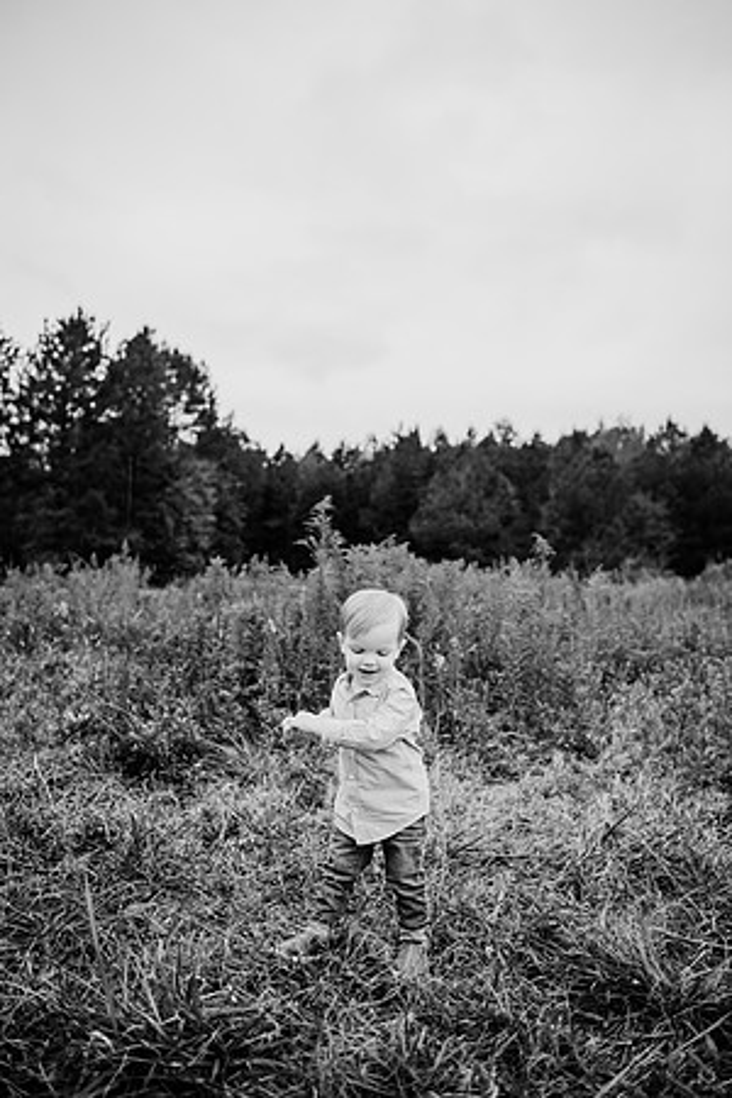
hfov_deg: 53.1
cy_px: 549
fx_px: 732
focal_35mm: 24
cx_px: 366
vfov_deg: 73.7
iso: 125
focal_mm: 24
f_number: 2.2
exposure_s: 1/800
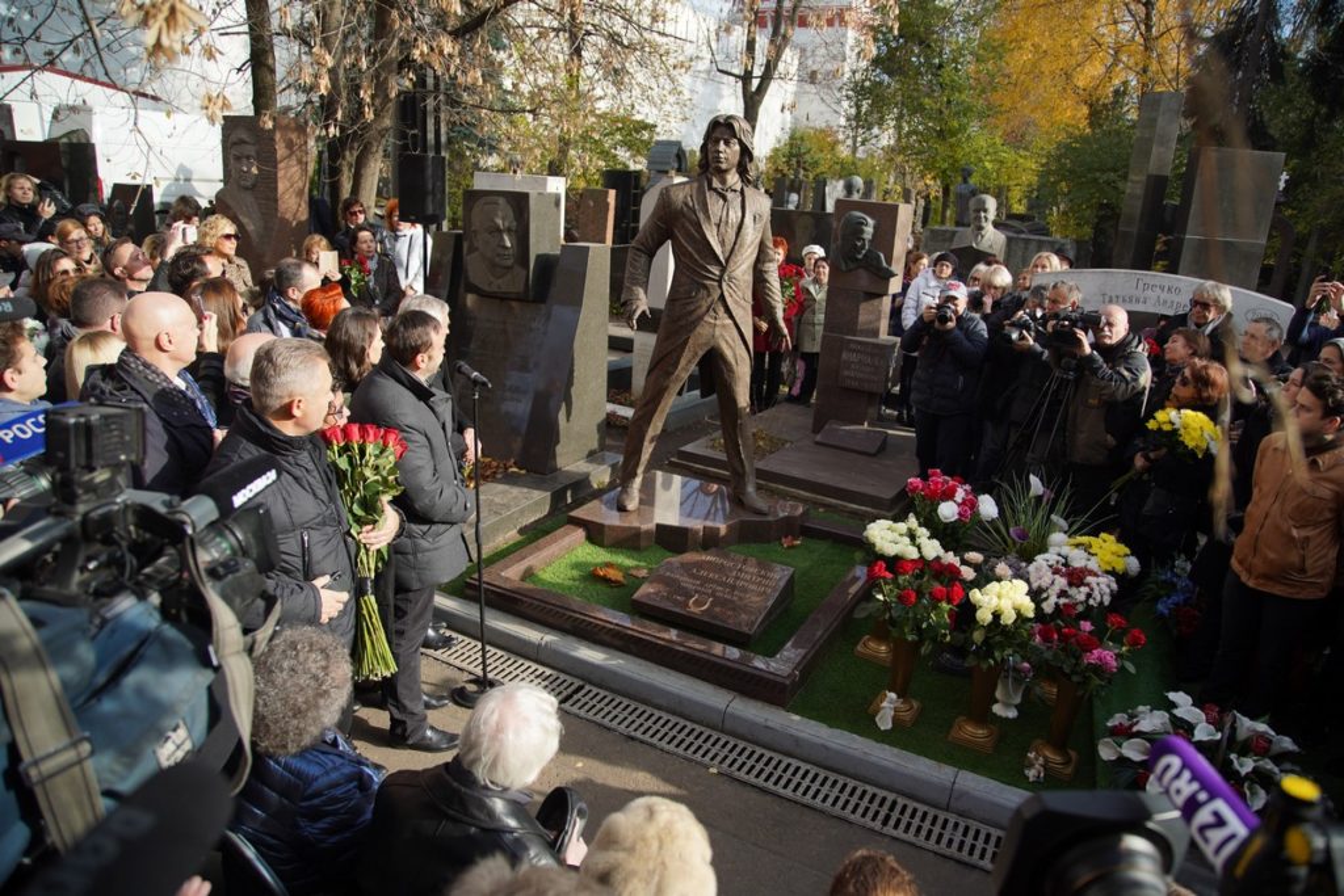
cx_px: 672
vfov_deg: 53.1
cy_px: 448
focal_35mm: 24
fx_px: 896
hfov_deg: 73.7
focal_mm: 24
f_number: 4.5
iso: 100
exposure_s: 1/400
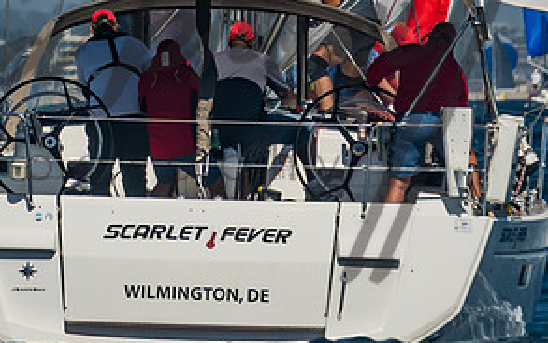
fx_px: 16769
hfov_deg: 1.9
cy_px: -220
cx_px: -29
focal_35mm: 1123
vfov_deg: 1.2
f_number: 6.3
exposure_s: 1/800
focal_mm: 200
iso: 160
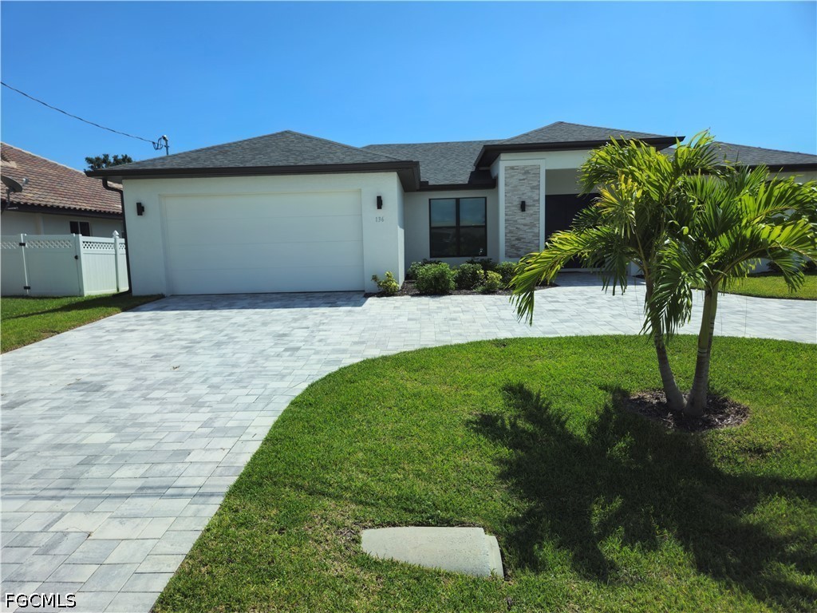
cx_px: 408
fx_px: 543
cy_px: 306
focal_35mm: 23
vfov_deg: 58.9
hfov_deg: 73.9
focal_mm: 5.4
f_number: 1.8
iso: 25
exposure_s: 1/3988
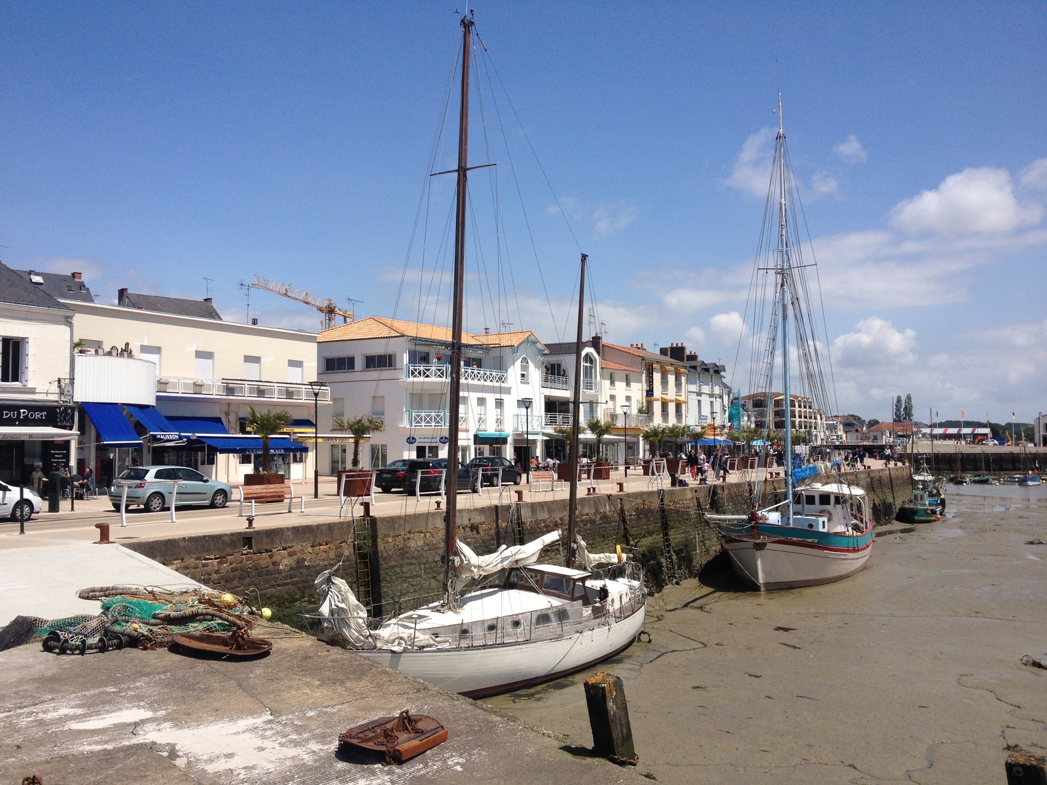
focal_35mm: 35
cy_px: 392
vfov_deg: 40.7
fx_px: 1059
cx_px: 524
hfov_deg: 52.6
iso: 50
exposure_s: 1/2762
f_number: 2.4
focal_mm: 4.28
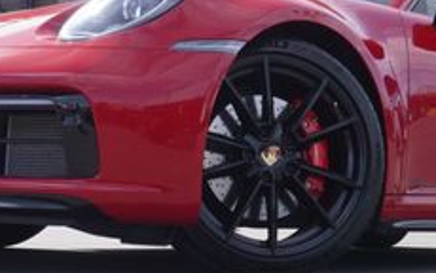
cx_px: 214
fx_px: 1010
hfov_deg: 24.3
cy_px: 38
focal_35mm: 85
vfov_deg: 15.2
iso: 100
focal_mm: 20
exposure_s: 1/160
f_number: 6.3
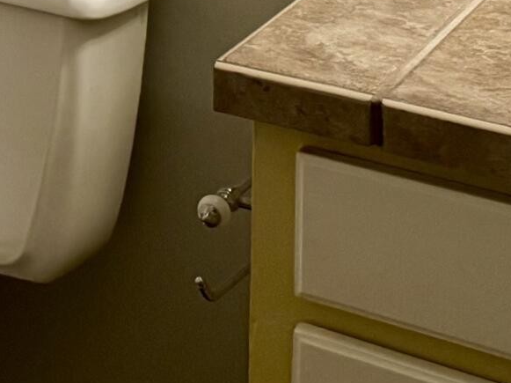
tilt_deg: -5.0
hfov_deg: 14.1
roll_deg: +1.1
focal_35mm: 124
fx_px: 1829
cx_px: -412
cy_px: -474
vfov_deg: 10.6
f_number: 1.78
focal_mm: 6.76
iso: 320
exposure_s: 1/60
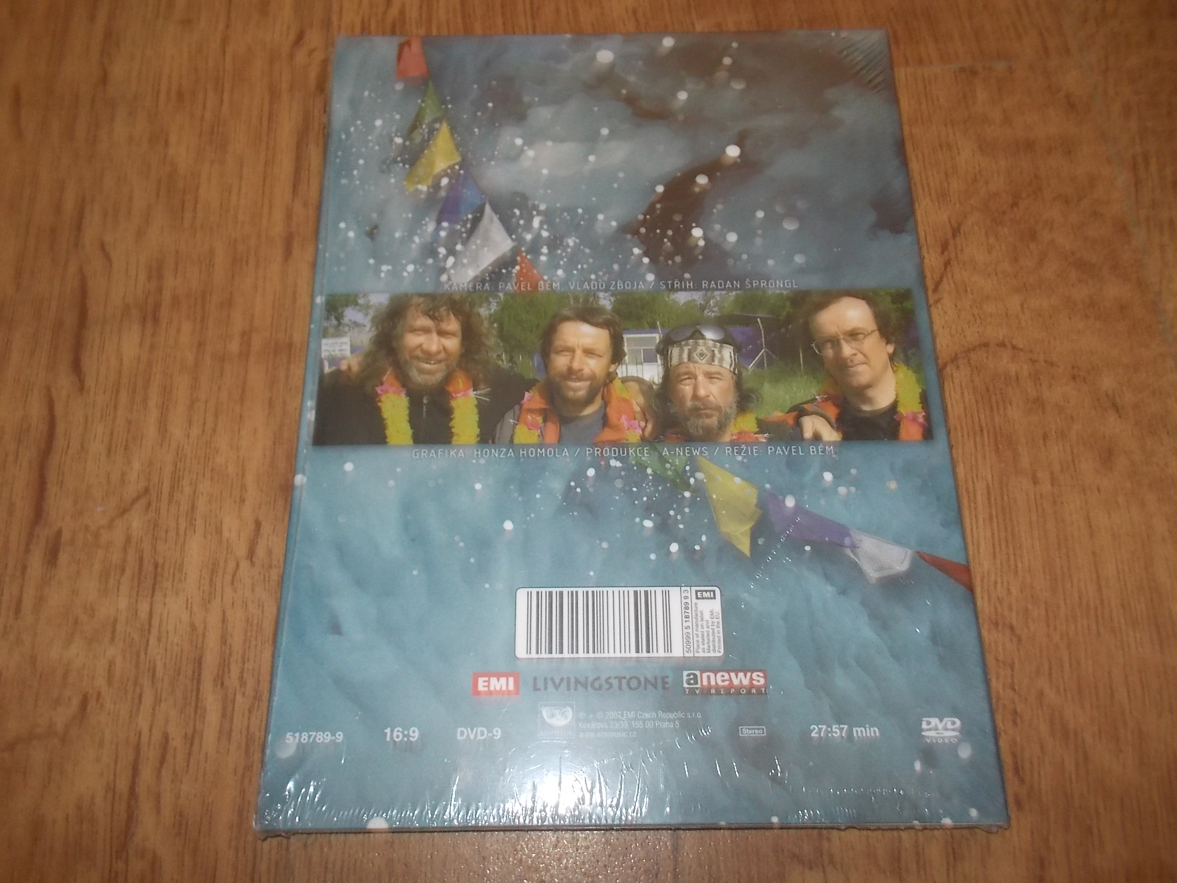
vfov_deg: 48.2
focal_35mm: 29
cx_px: 588
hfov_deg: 61.7
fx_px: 986
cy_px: 442
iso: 200
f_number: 3.3
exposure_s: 1/30
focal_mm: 4.1
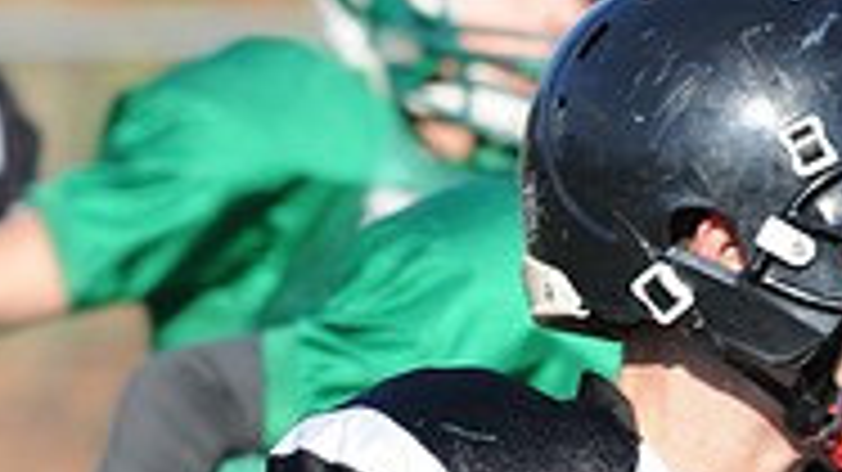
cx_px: 543
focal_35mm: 1459
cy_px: 791
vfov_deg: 0.8
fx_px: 32560
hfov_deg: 1.5
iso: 200
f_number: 7.1
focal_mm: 300
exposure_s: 1/500
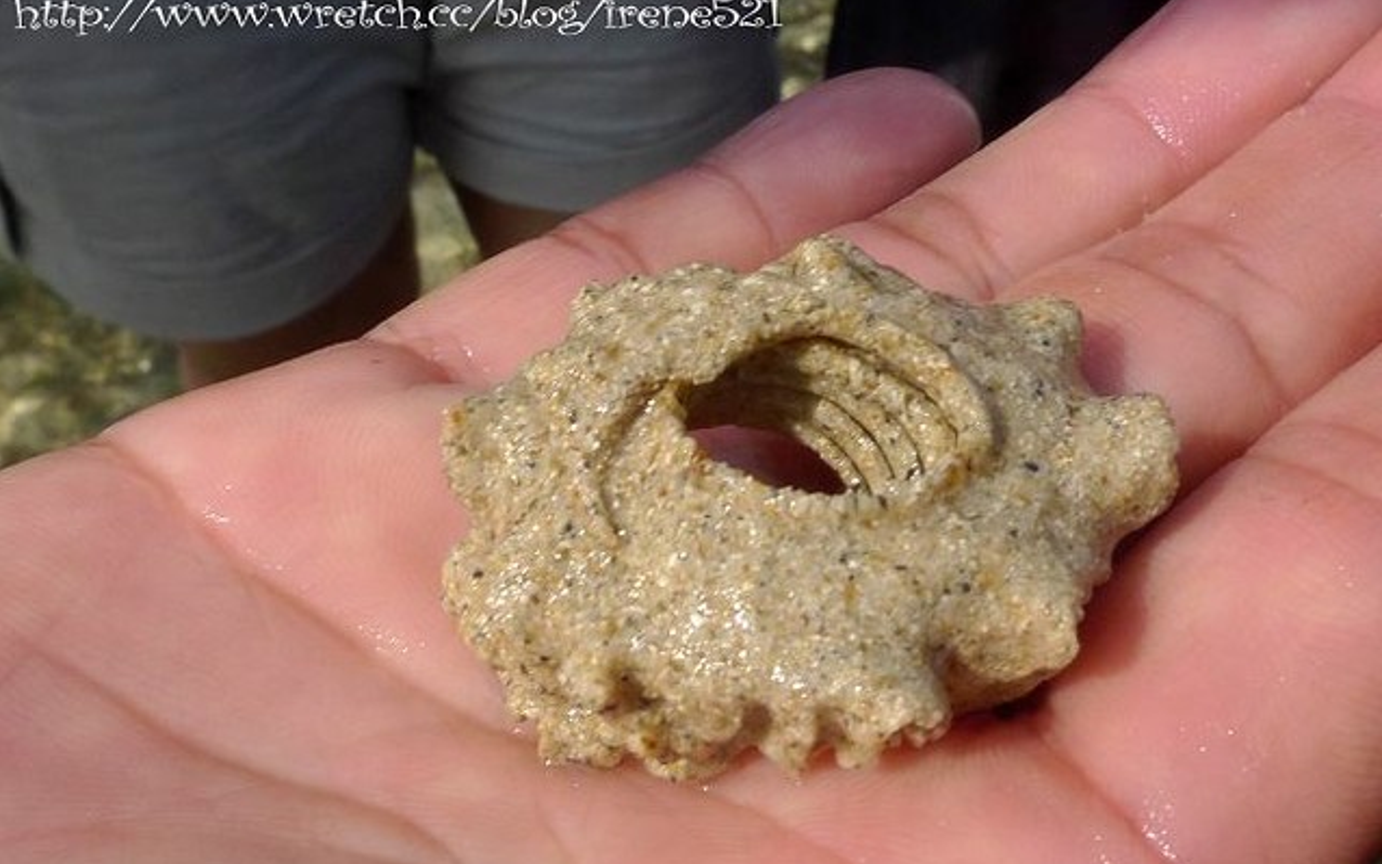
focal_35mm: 50
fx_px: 1884
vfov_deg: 25.8
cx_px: 691
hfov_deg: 40.3
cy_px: 424
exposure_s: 1/500
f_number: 7.1
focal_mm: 5.4
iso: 80
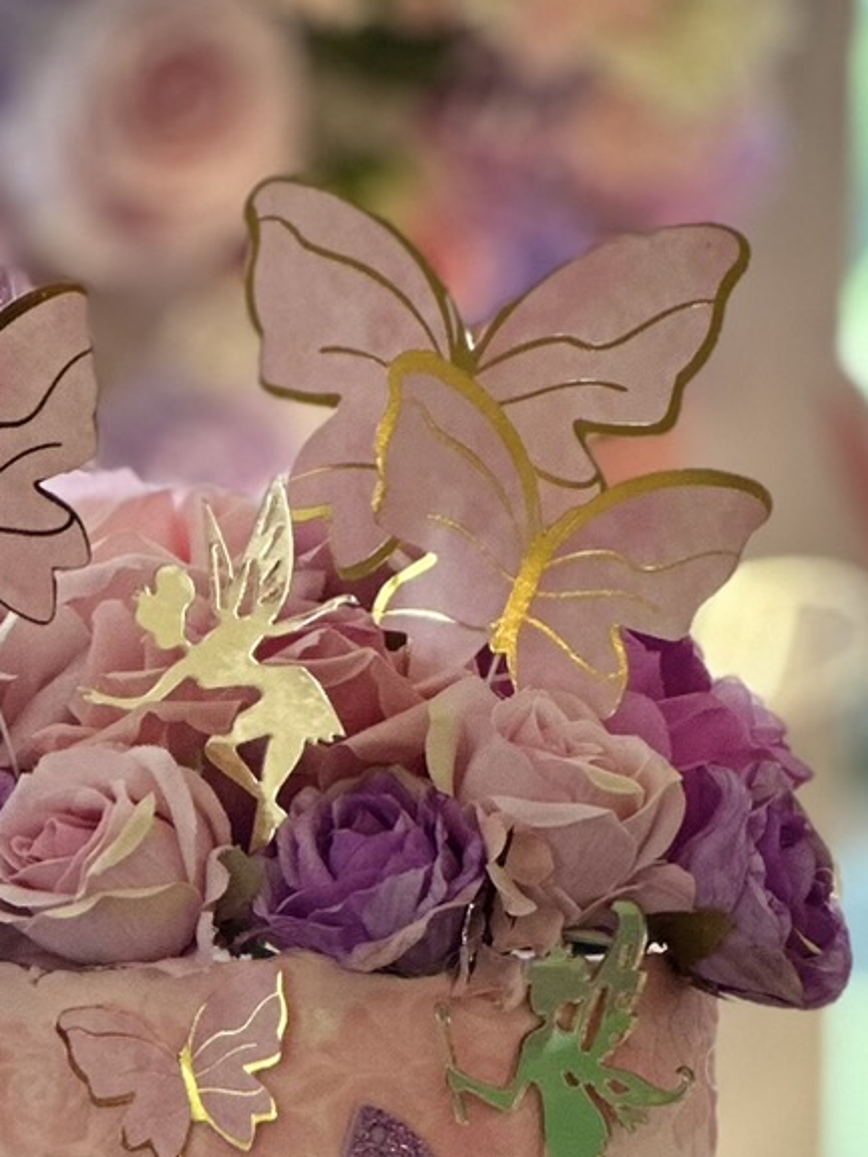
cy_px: 1991
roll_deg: -0.1
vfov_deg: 7.1
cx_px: 241
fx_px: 9161
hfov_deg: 5.4
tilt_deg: -10.3
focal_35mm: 274
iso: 160
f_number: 2.8
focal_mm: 9
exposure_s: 1/100
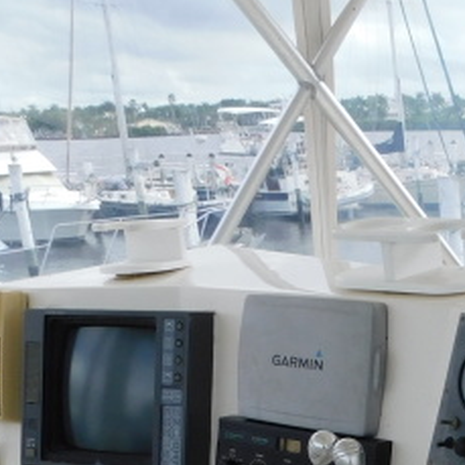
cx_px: 623
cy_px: 489
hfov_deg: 21.7
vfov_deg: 23.1
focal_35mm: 71
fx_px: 1079
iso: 125
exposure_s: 1/800
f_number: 3
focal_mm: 4
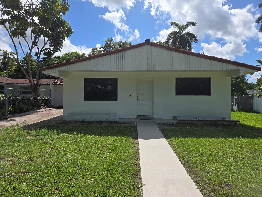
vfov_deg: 58.9
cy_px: 98
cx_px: 131
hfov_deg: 73.9
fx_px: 174
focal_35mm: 23
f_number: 1.8
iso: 25
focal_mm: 5.4
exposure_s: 1/2572
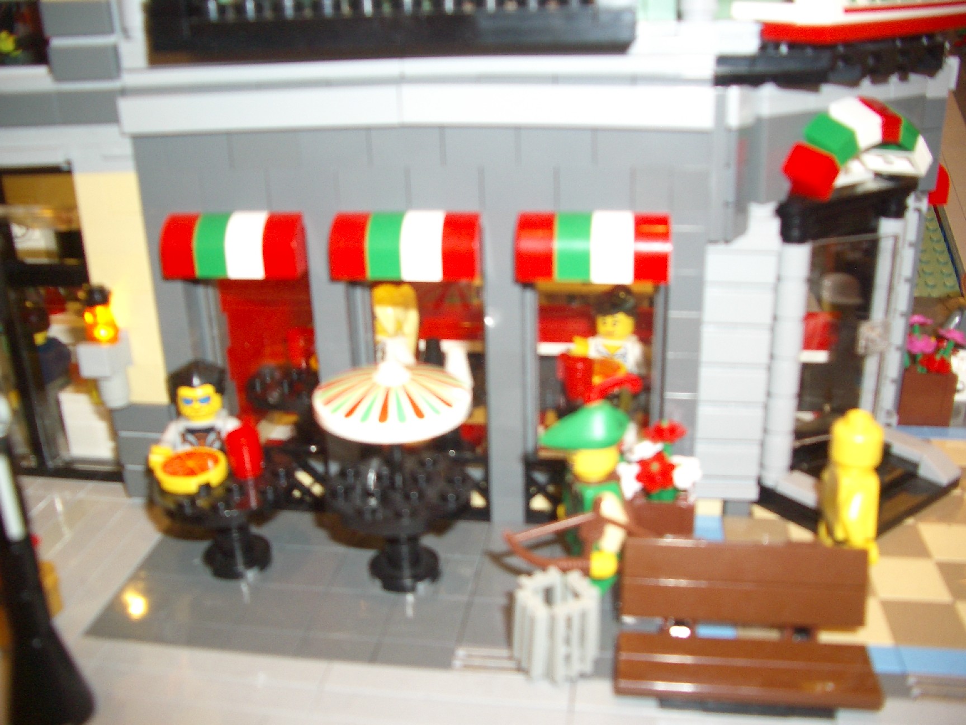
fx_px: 977
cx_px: 483
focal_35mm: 35
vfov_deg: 40.7
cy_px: 362
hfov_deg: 52.6
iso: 100
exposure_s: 1/60
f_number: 2.6
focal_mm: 5.8
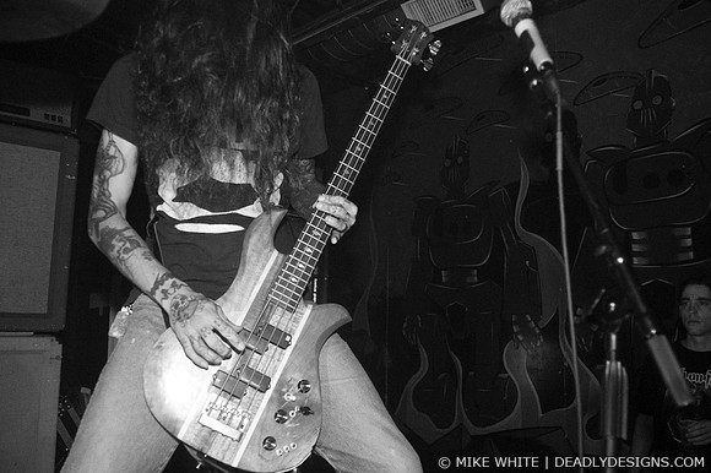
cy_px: 236
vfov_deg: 43.6
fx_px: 592
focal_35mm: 30
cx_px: 356
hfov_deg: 62.0
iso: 800
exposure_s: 1/30
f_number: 3.2
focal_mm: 20
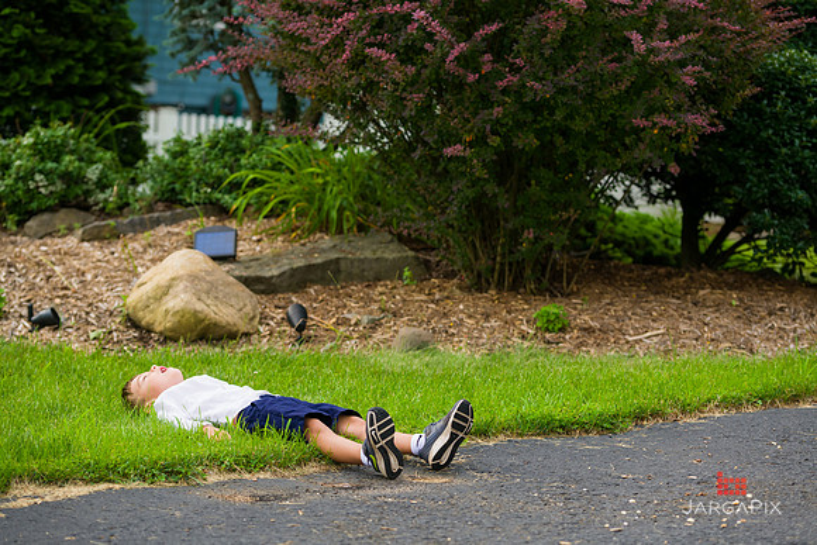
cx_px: 408
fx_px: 2088
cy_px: 272
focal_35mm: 92
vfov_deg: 14.9
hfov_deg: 22.1
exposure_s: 1/640
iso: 200
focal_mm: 92
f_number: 4
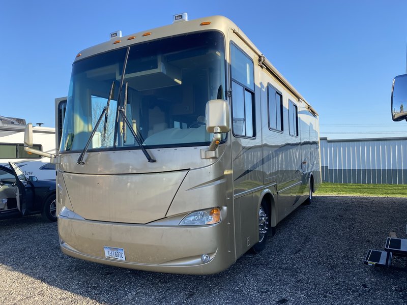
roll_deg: -0.2
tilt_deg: +0.4
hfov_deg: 67.3
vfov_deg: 53.1
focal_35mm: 26
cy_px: 152
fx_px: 306
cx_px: 204
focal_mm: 4.25
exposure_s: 1/1083
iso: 32
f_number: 1.8
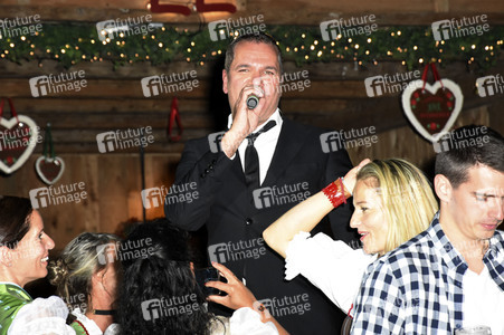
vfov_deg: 8.7
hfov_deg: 13.0
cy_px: 168
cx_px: 252
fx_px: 2203
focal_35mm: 158
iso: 1600
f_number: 8
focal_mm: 105
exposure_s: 1/160
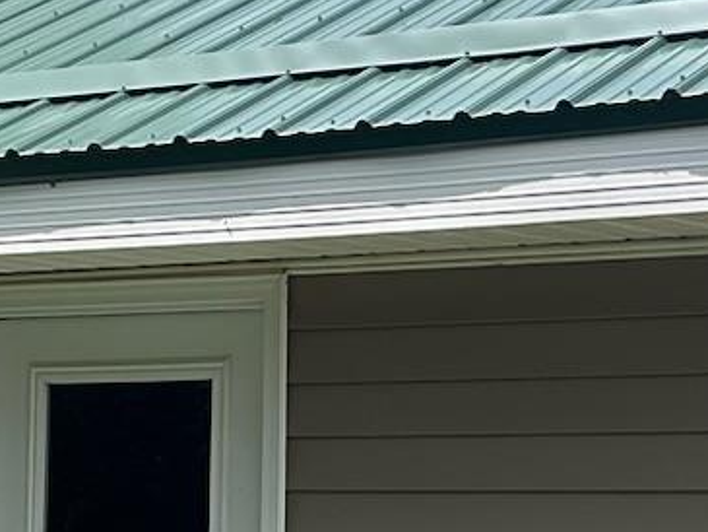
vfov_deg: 10.1
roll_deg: -0.4
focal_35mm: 146
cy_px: 565
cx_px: 21
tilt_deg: +0.0
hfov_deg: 13.4
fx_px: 2987
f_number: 1.5
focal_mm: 5.7
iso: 50
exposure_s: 1/2915
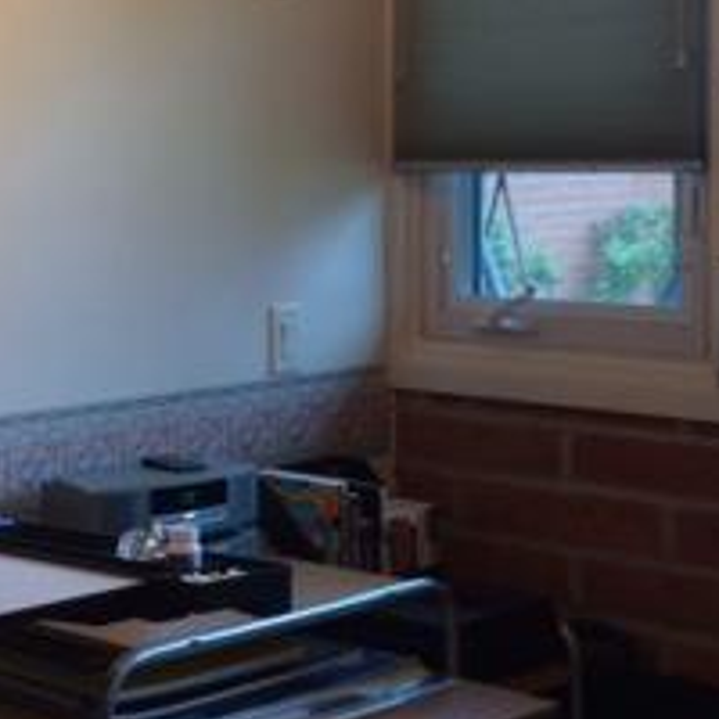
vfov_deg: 21.1
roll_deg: +2.1
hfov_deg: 20.0
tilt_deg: -3.8
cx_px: -122
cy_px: 273
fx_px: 1927
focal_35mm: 82
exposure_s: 1/30
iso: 125
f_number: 2.2
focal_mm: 4.15
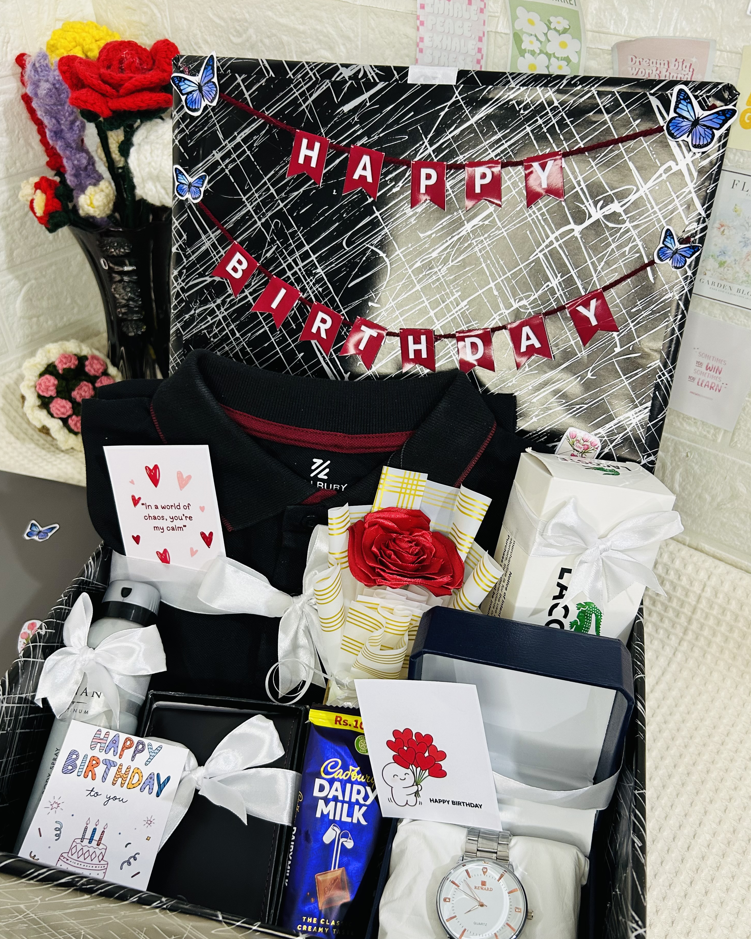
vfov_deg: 62.2
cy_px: 498
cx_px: 373
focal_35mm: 28
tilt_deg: -38.7
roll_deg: -1.3
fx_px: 778
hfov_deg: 51.5
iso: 160
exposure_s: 1/50
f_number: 1.5
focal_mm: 5.7
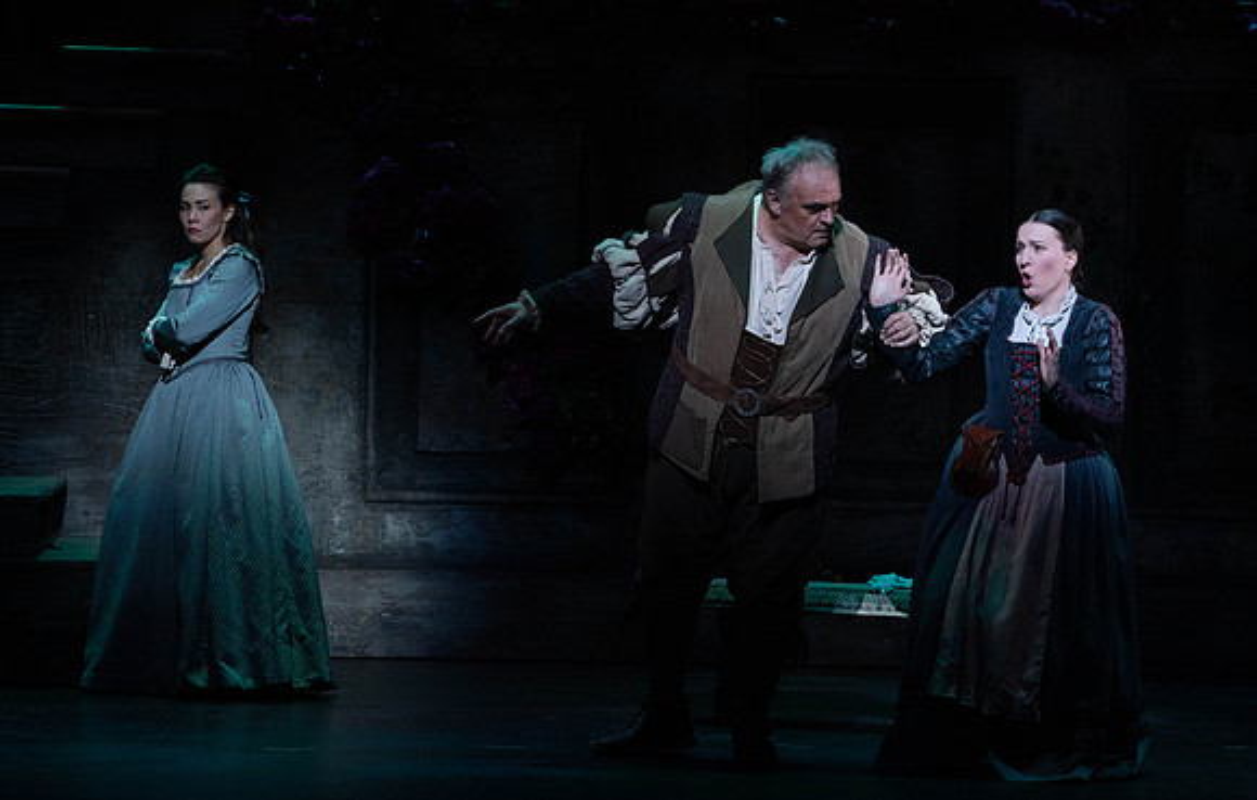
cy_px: 347
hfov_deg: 9.5
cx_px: 679
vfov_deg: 6.1
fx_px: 7543
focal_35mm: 219
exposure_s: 1/250
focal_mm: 200
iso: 5000
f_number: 7.1
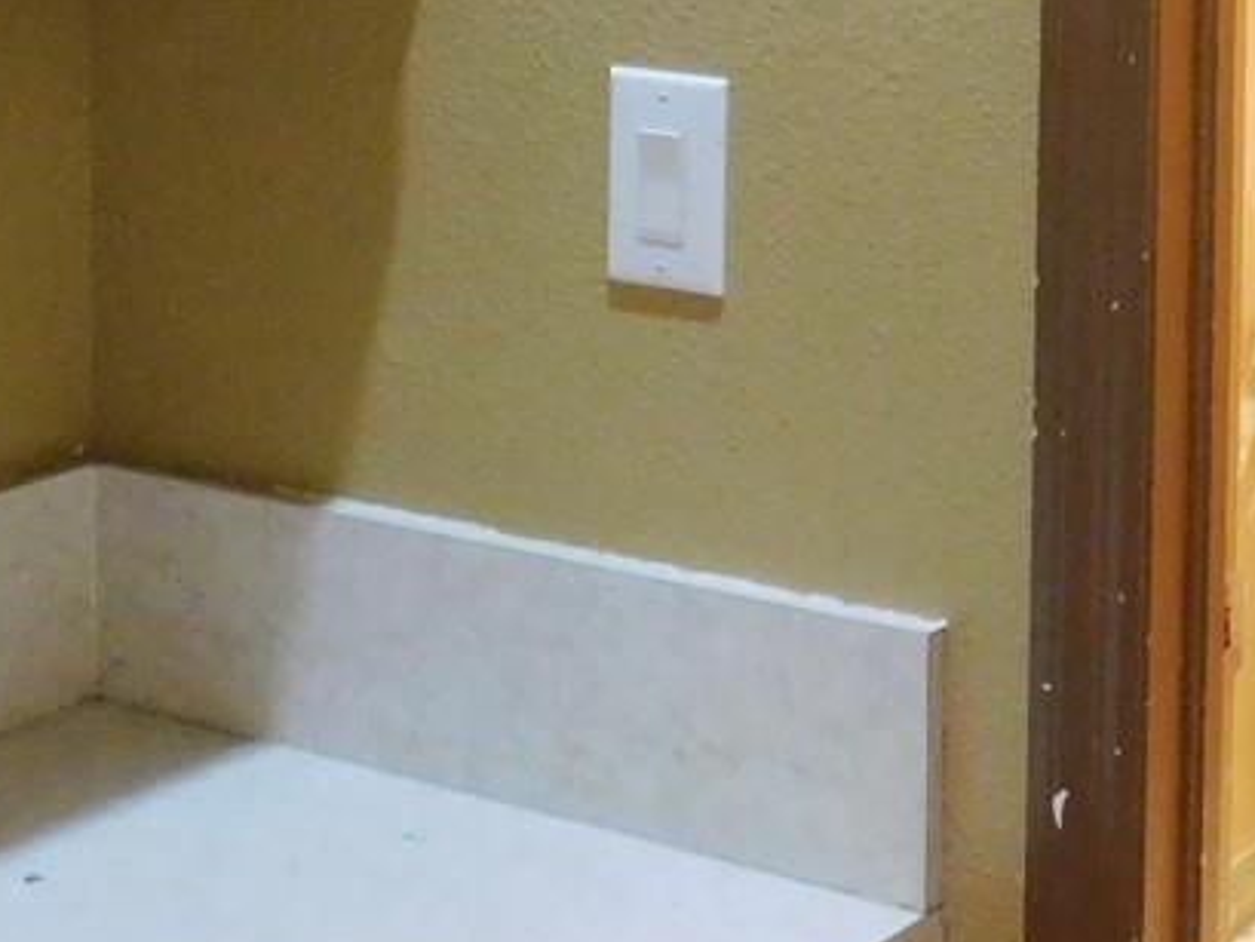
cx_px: 451
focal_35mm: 90
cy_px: -227
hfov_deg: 21.7
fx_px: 3264
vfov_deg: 15.7
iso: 400
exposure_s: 1/13
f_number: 3
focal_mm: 4
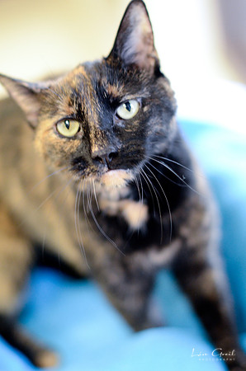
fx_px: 772
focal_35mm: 75
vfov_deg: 27.0
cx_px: 123
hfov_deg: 18.1
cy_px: 186
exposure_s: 1/125
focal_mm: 50
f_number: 1.8
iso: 1600
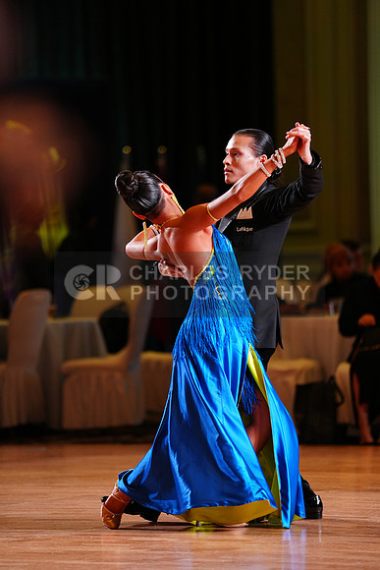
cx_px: 190
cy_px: 285
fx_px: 3165
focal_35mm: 200
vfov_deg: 10.3
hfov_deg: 6.9
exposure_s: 1/400
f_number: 2.8
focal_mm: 200
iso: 1600
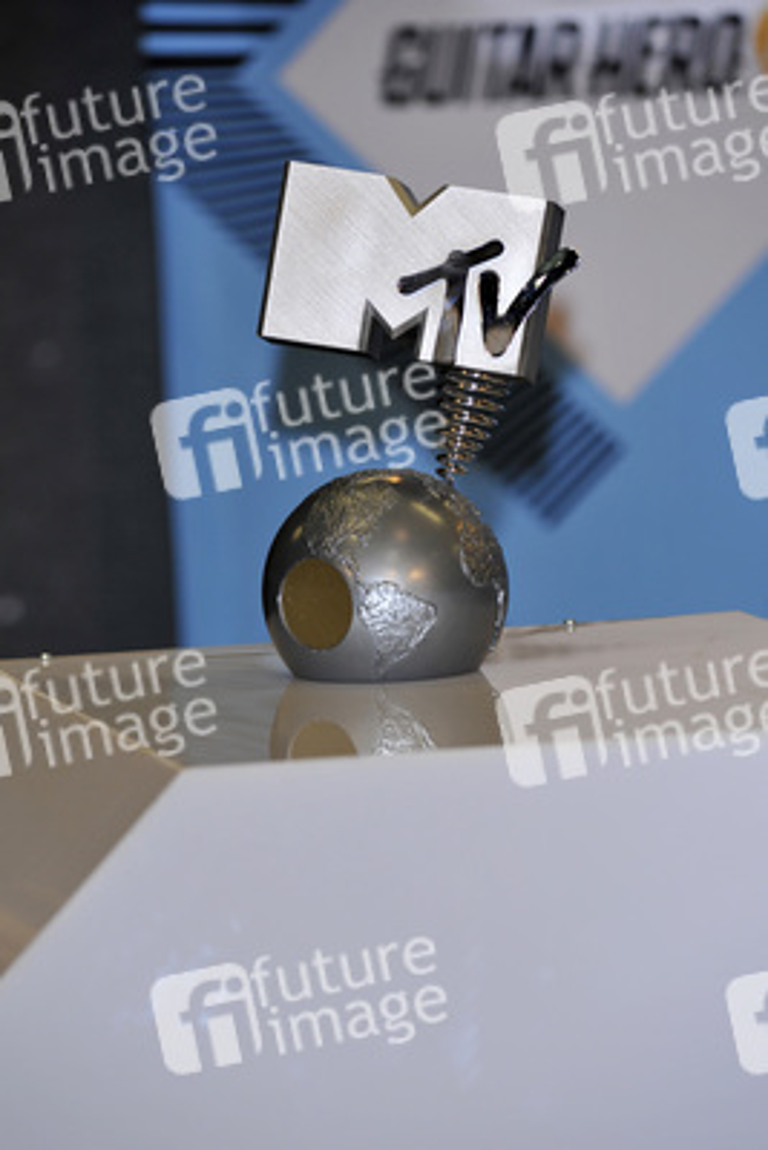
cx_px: 384
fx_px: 6394
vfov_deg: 10.3
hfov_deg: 6.9
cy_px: 575
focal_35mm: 200
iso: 800
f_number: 6.3
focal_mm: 200
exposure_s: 1/250
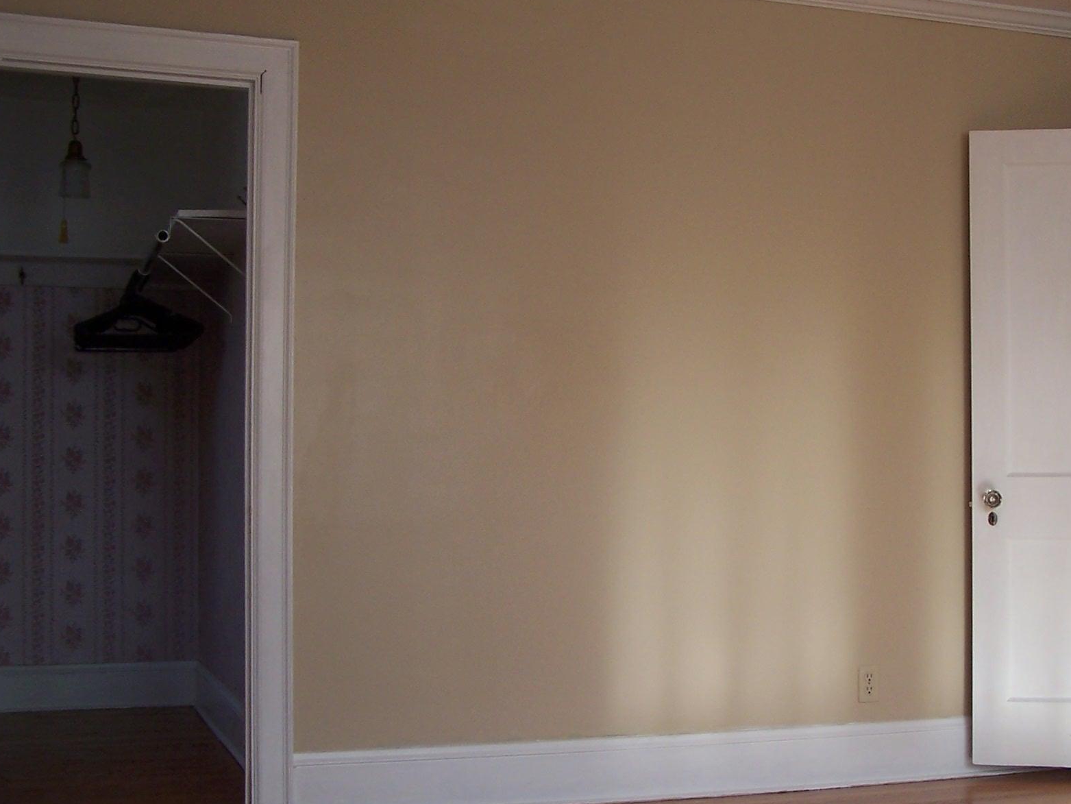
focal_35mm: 56
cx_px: 749
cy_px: 477
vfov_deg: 26.1
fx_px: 1733
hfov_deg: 33.9
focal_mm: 6.3
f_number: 2.8
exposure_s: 1/125
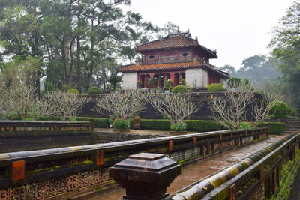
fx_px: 313
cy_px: 100
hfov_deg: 51.3
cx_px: 150
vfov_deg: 35.5
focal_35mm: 38
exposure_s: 1/60
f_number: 8
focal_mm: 25
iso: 400
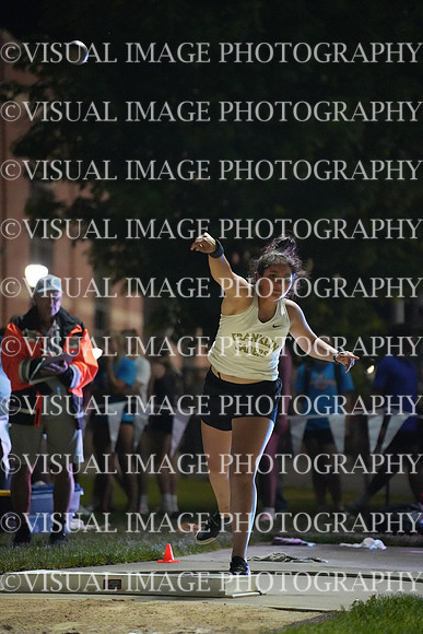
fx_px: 2642
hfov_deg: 9.2
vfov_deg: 13.7
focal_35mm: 150
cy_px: 317
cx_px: 212
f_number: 2.8
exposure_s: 1/1250
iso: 16000
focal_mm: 150
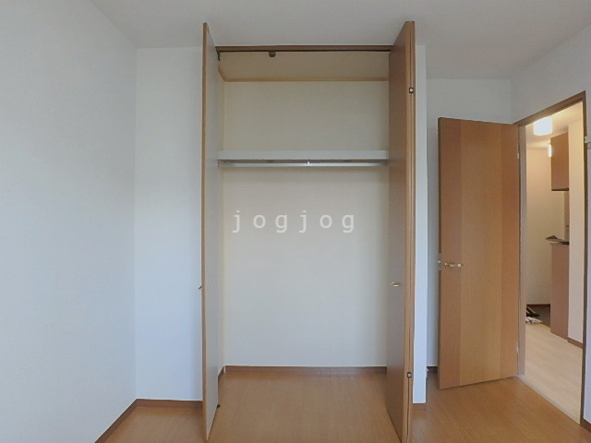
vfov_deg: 63.4
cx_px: 296
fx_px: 359
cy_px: 222
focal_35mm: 21
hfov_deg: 79.0
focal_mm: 3.7
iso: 200
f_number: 3.5
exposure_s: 1/30
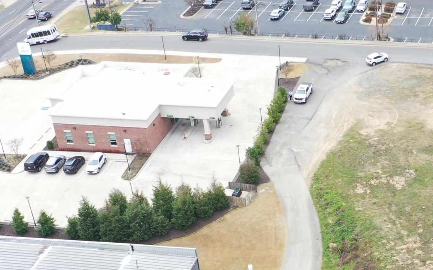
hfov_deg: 23.8
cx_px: 409
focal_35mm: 84
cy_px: 332
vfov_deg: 15.0
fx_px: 991
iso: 100
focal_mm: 10.26
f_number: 4.5
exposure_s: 1/160
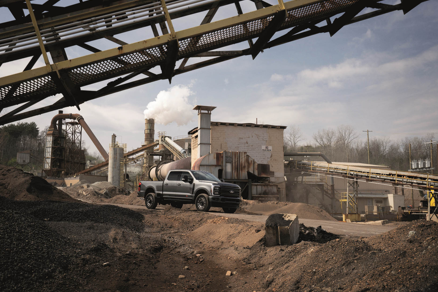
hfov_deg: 53.1
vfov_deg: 36.9
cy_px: 149
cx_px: 215
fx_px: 438
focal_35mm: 36
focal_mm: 35
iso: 100
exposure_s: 1/100
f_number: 7.1
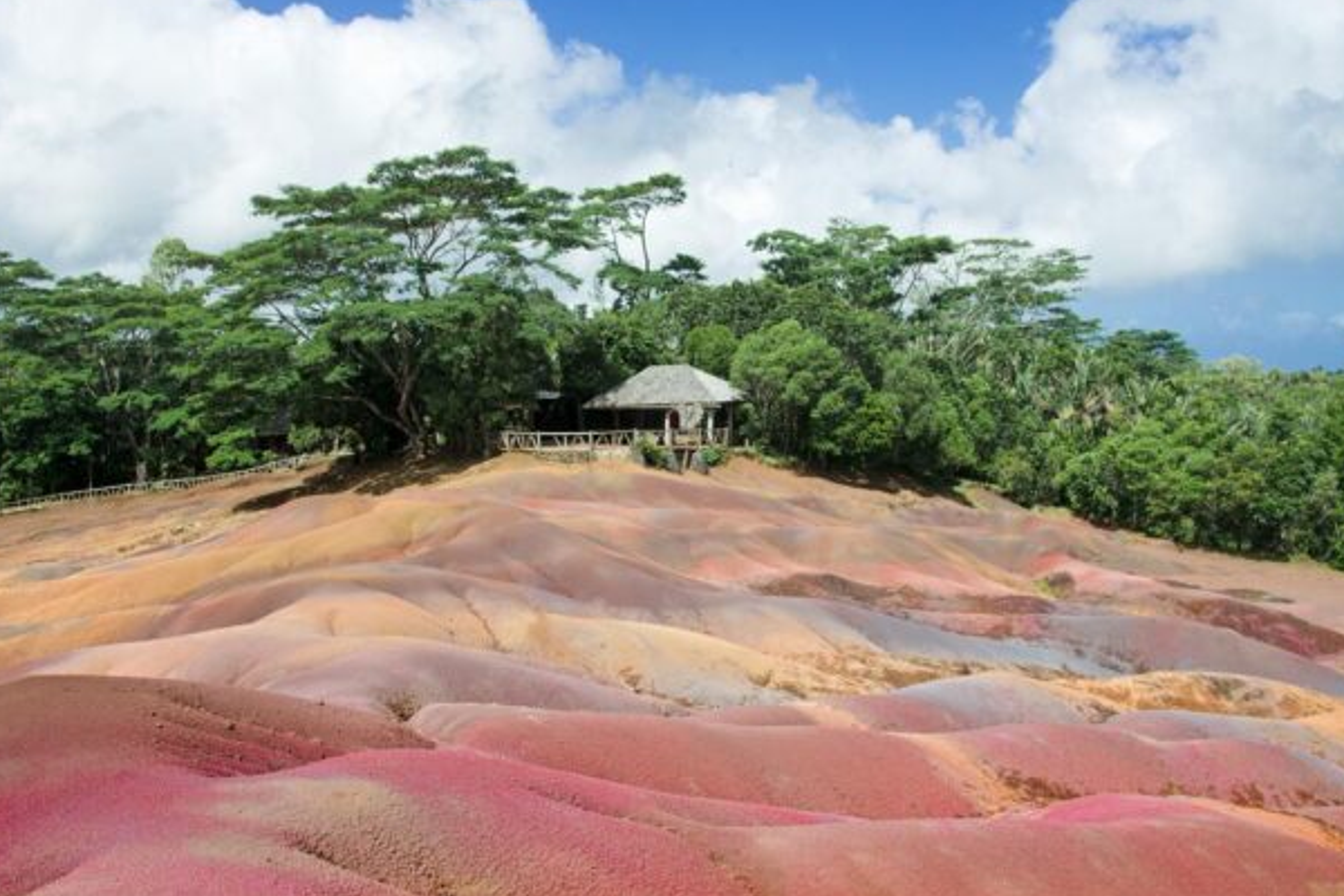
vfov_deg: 41.1
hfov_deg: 58.7
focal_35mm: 32
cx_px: 654
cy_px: 424
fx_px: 1195
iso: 100
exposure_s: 1/125
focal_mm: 24
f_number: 10
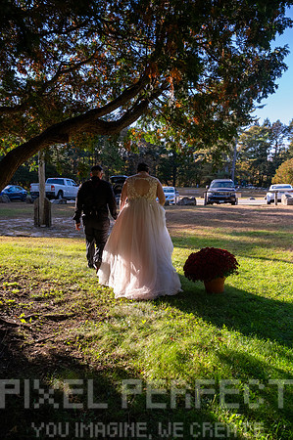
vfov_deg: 65.5
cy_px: 220
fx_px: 343
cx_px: 146
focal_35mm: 28
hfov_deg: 46.3
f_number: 4
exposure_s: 1/8000
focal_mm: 28
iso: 3200
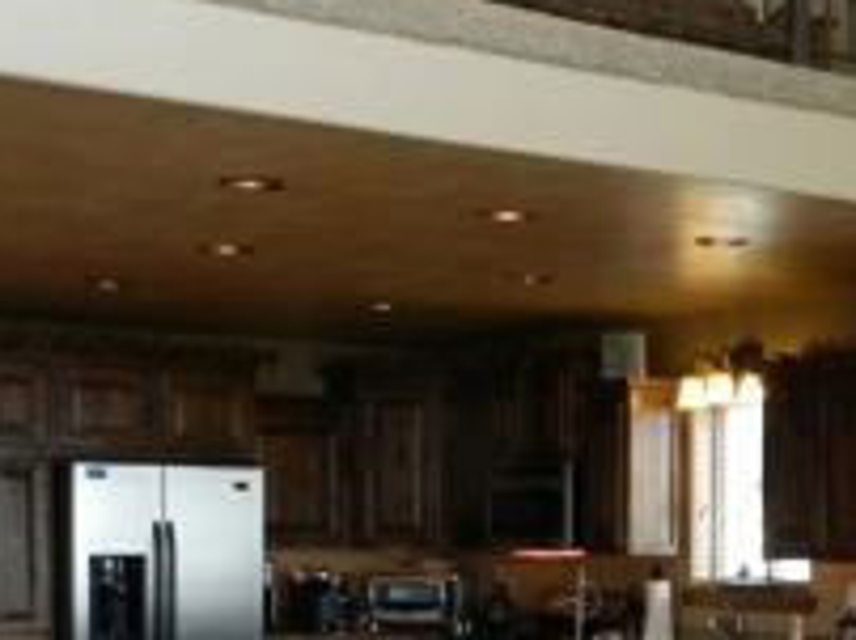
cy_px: 572
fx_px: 1803
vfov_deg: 19.8
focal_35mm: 73
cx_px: 729
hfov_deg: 26.0
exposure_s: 1/30
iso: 280
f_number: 3.4
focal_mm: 4
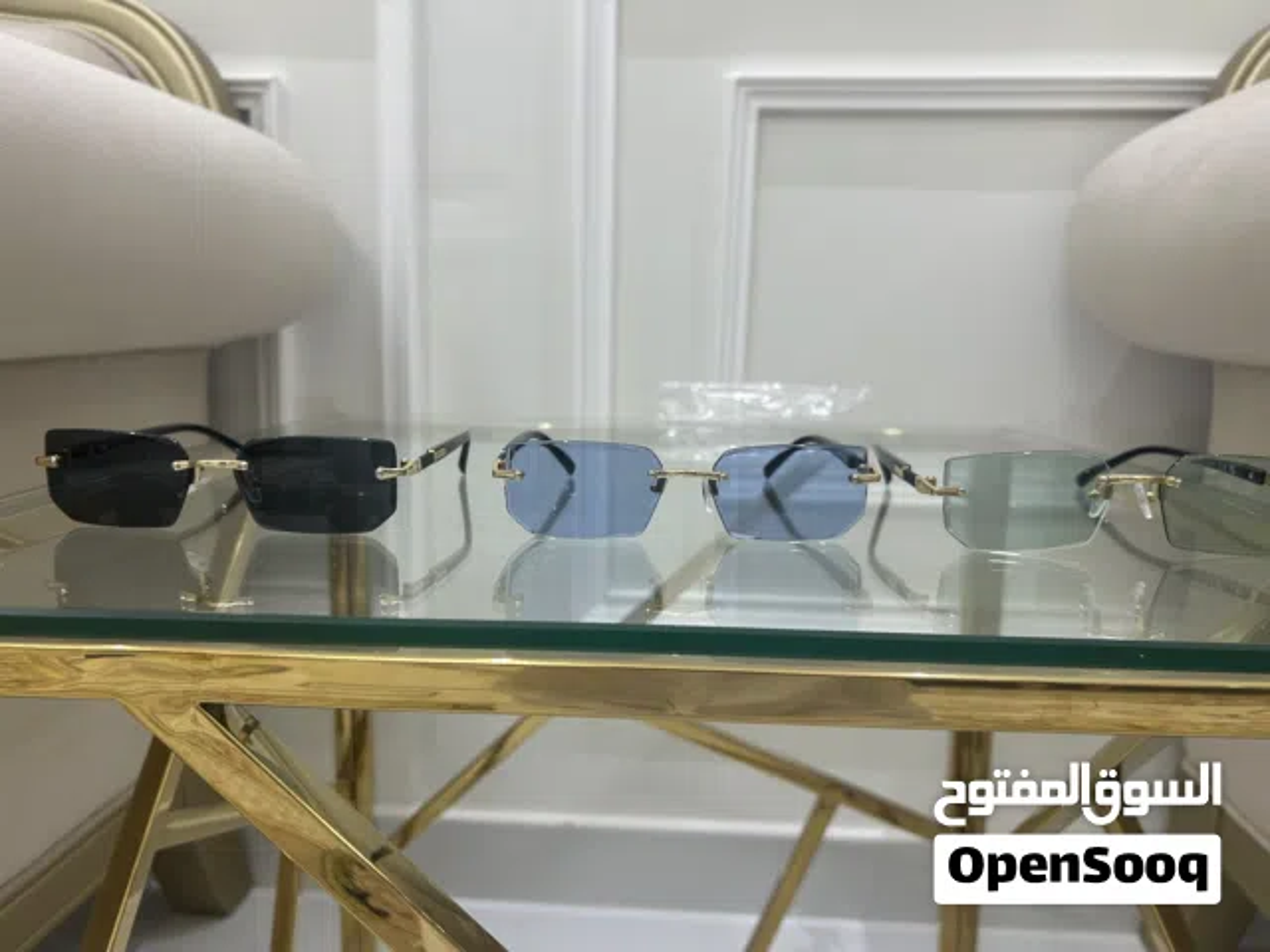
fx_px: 954
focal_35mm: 26
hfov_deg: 67.3
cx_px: 635
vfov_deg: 53.1
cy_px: 476
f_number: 1.5
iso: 100
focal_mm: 5.7
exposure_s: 1/100
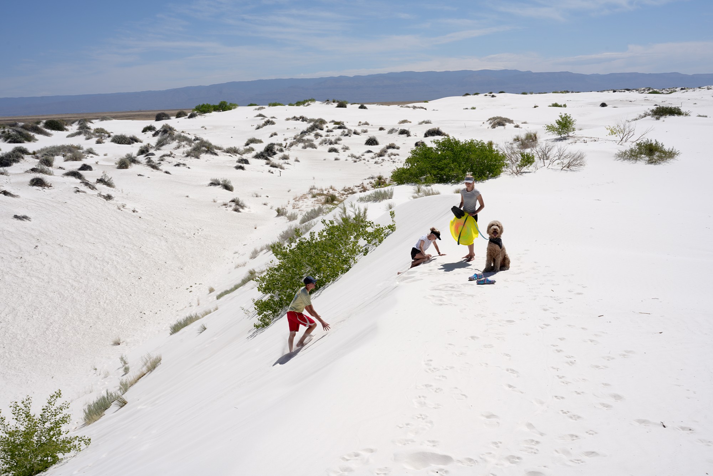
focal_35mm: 34
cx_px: 356
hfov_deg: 55.8
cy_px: 238
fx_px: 673
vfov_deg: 38.9
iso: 64
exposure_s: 1/100
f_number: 18
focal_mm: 34
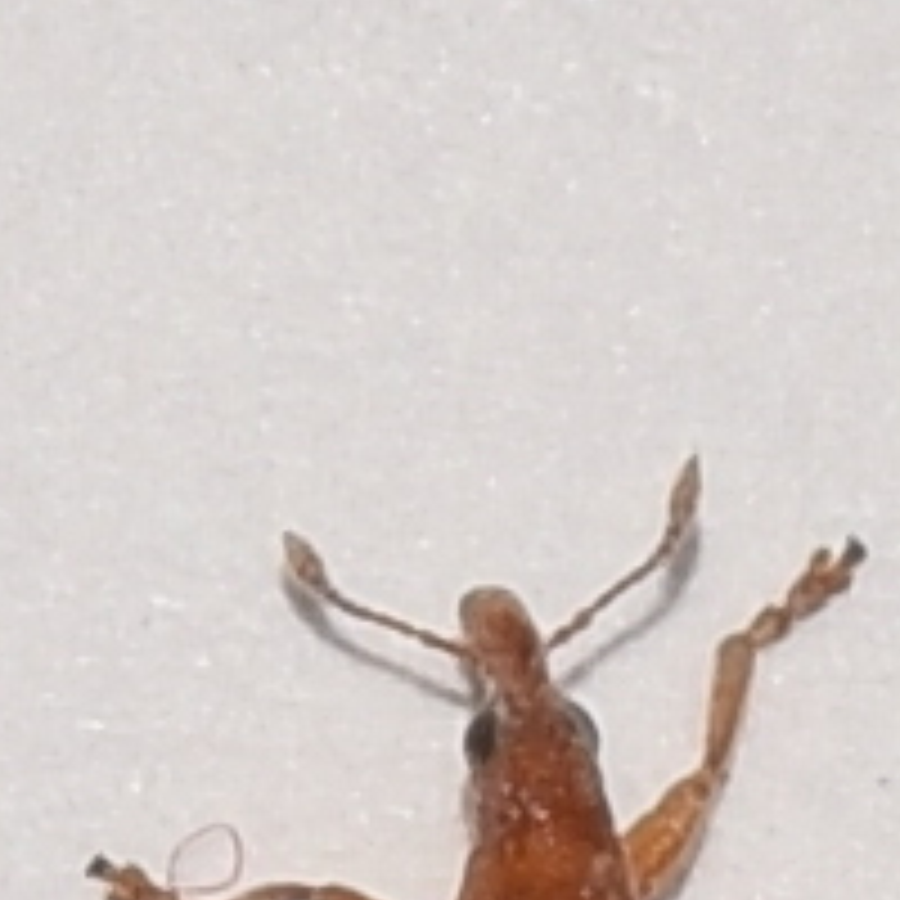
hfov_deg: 2.0
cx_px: 472
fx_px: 25238
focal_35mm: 858
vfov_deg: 2.0
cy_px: 1094
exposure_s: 1/200
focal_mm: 140
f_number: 14
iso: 100
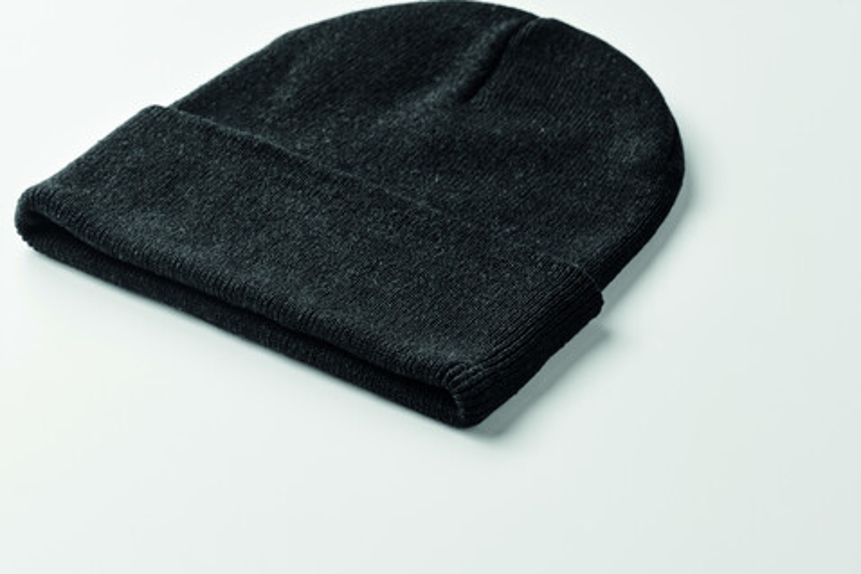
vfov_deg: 13.0
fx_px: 2512
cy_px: 287
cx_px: 430
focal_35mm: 105
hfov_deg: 19.5
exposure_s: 1/125
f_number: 18
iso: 160
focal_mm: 105
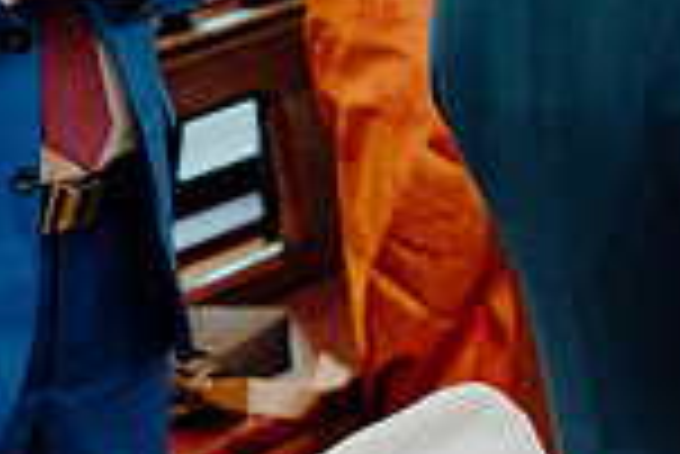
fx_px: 3403
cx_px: 1193
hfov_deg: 10.7
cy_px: -155
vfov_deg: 7.6
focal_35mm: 180
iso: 2500
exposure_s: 1/250
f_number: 3.5
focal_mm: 47
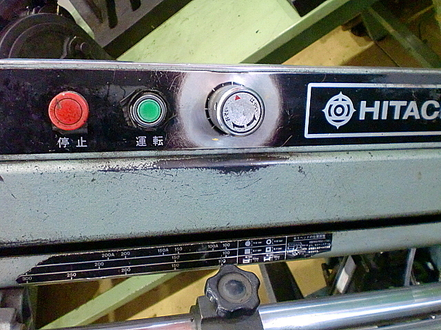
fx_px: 446
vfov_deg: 40.7
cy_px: 165
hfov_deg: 52.6
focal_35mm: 35
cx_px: 220
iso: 800
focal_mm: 6.3
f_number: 3.1
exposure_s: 1/60
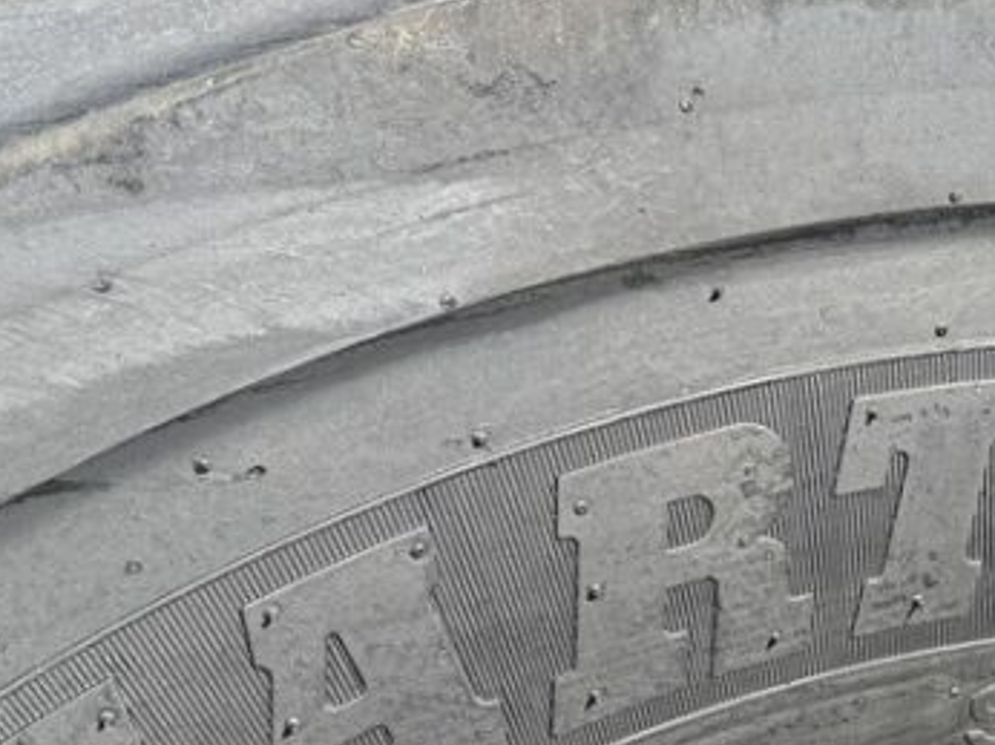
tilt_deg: -16.9
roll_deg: +2.3
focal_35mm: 75
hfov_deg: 24.8
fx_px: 2154
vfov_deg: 19.4
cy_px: 598
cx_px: 986
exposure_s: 1/1456
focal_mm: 6.76
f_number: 1.78
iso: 80
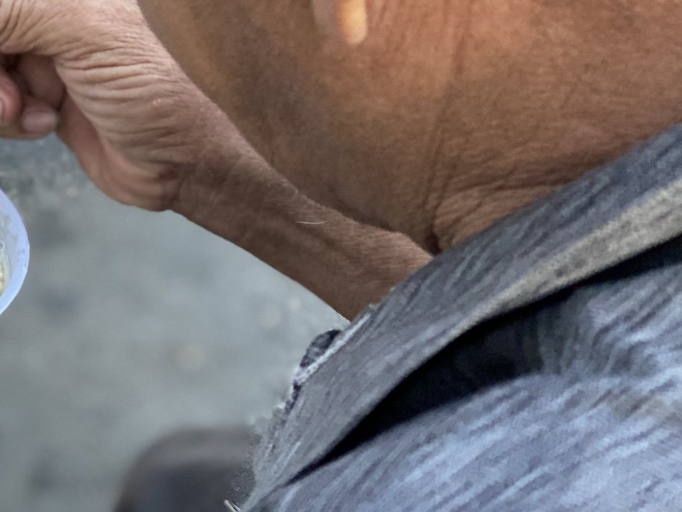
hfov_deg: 17.6
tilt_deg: -36.4
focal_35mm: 109
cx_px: -4
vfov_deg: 13.6
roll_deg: +1.8
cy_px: 177
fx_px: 2148
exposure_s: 1/122
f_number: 2
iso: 160
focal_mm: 6
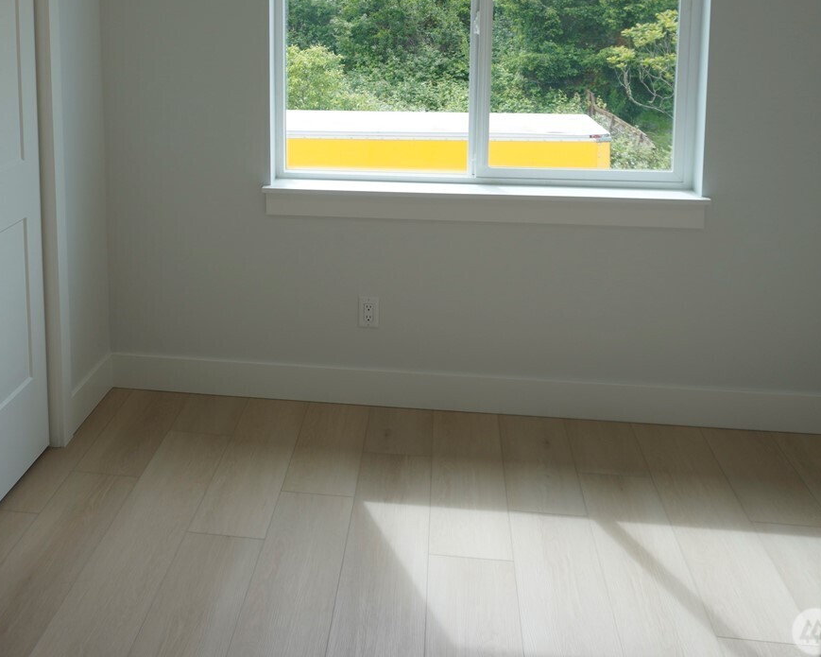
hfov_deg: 41.0
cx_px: 220
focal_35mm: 44
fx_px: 1069
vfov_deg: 33.2
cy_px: 133
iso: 100
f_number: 4
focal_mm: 16
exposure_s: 1/160
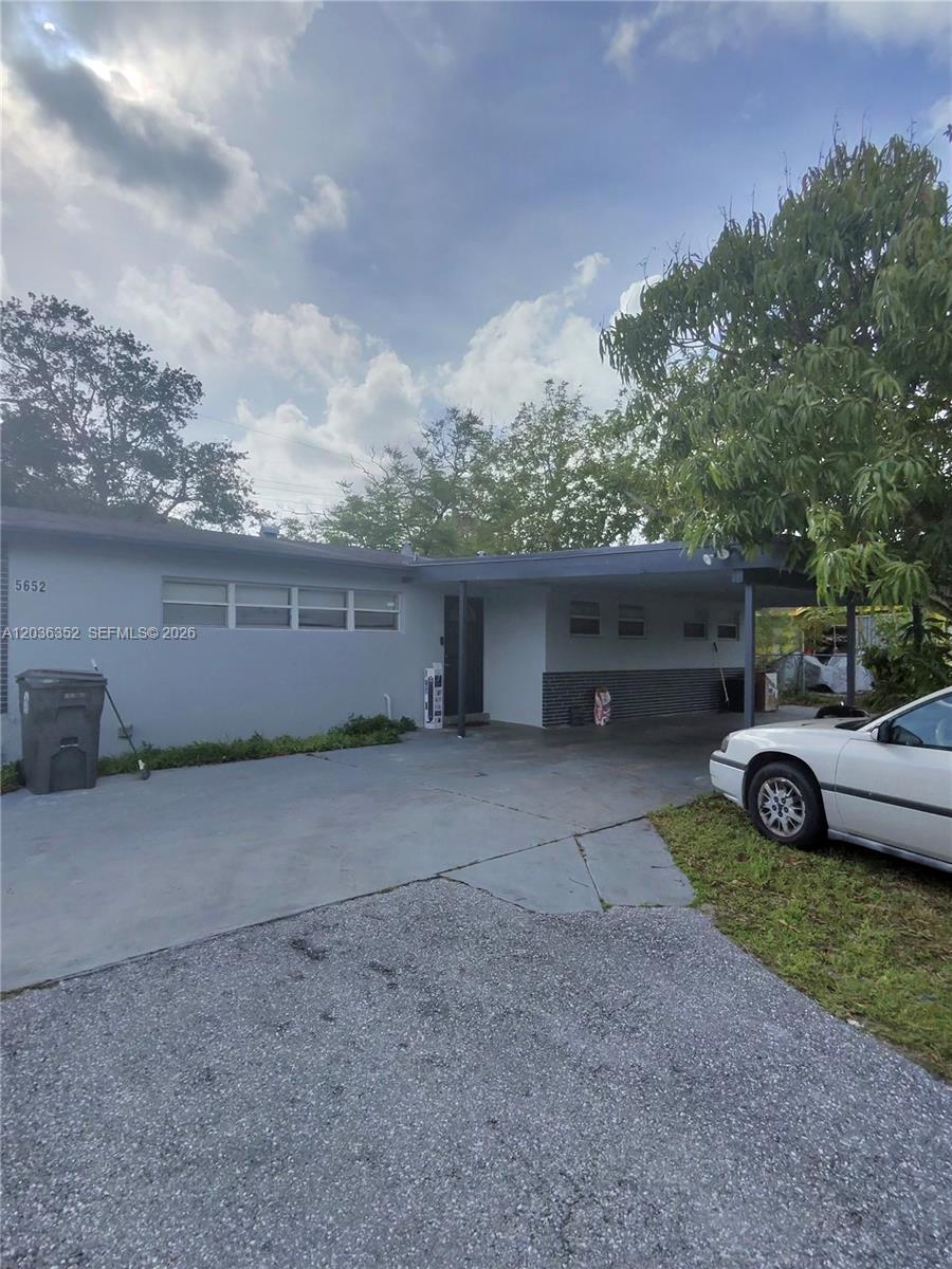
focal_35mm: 13
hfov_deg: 89.9
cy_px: 634
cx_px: 476
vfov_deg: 106.2
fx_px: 477
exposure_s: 1/2000
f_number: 2.2
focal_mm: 2.24
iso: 54
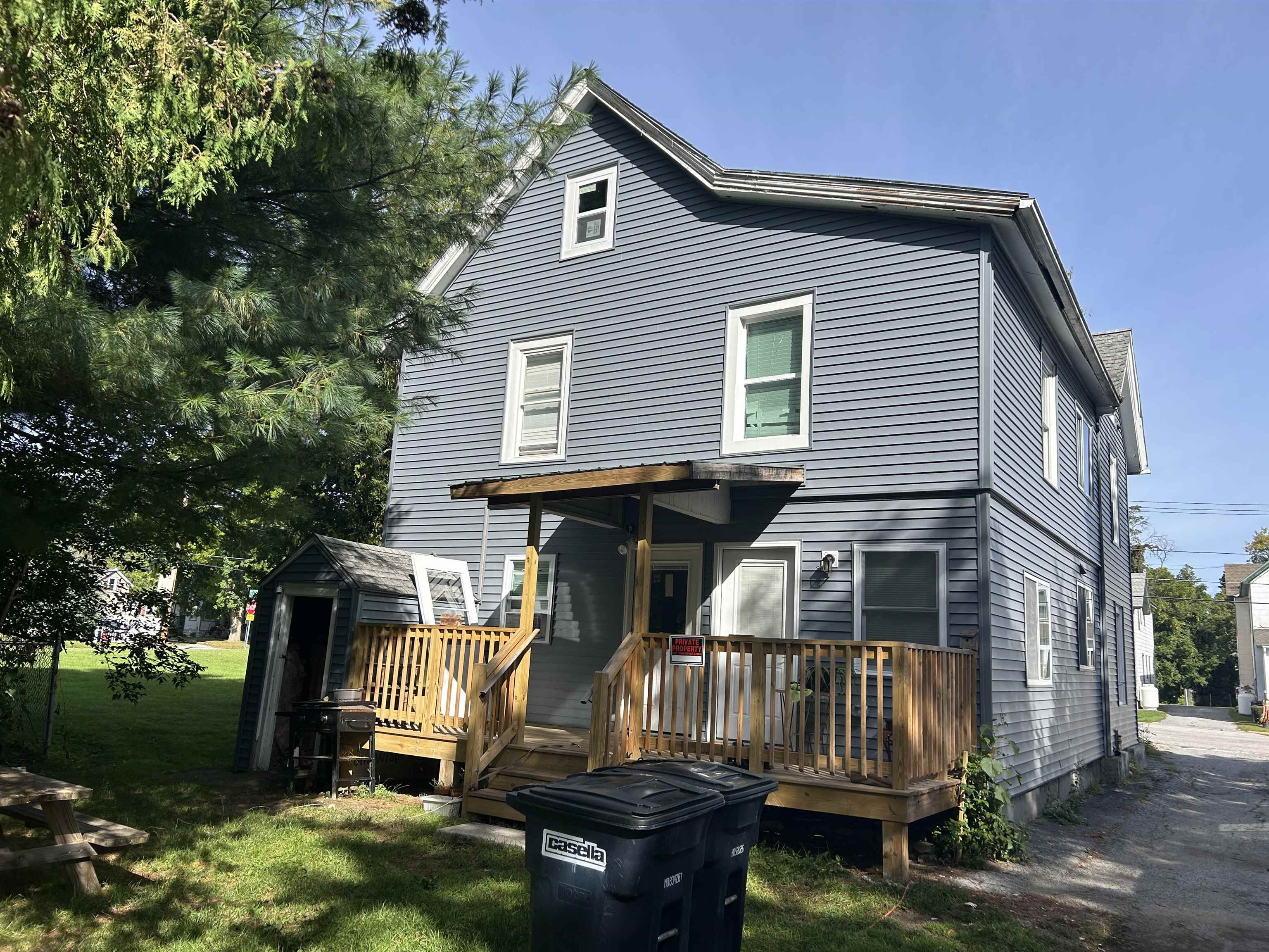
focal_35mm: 26
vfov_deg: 53.1
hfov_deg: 67.3
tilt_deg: +10.5
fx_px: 953
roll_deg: -2.9
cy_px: 476
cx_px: 634
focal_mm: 5.7
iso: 50
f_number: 1.5
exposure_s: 1/2513
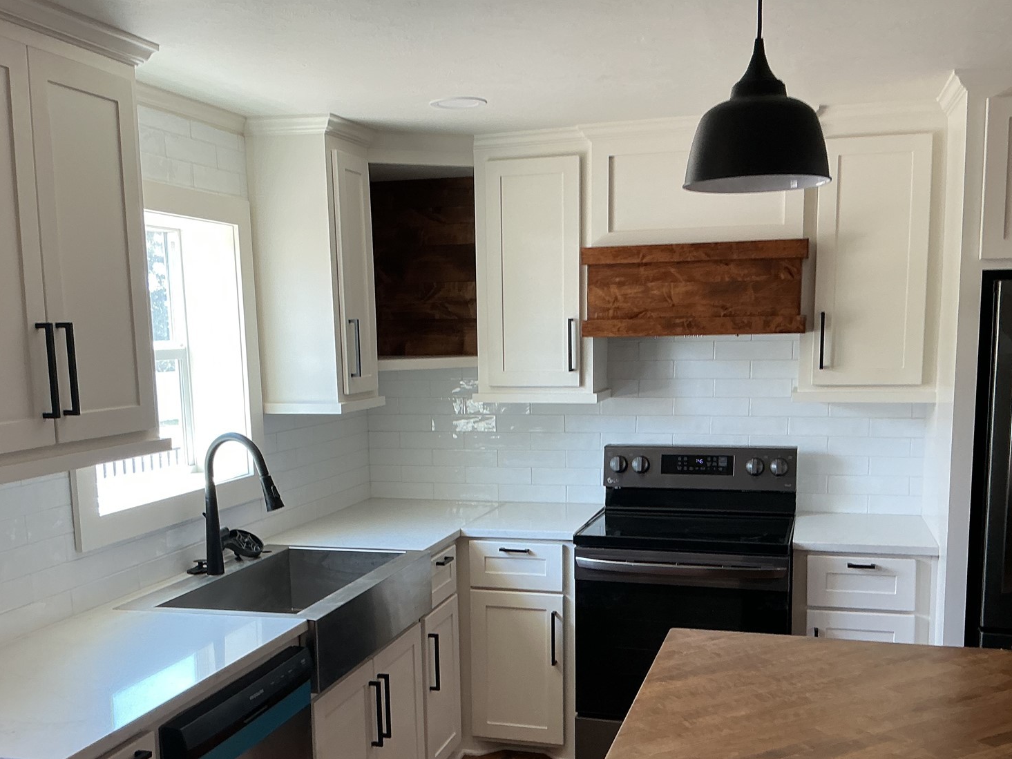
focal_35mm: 38
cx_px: 496
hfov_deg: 49.0
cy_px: 494
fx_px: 1111
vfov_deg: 37.4
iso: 40
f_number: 1.8
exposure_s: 1/60
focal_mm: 3
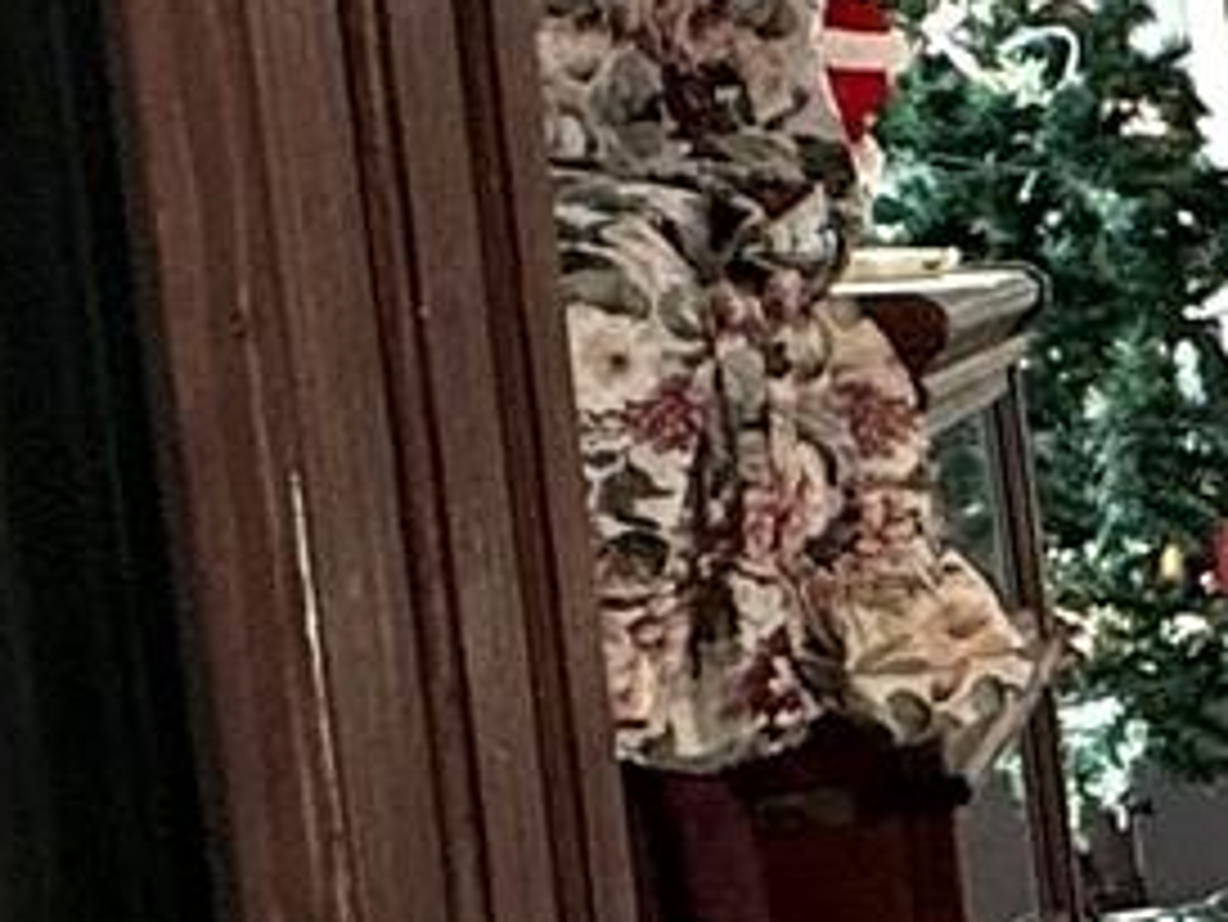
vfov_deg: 14.1
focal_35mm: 105
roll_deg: +0.7
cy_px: 553
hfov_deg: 11.5
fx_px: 3727
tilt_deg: -5.9
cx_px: 3612
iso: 125
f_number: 2.2
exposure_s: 1/99
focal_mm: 2.22
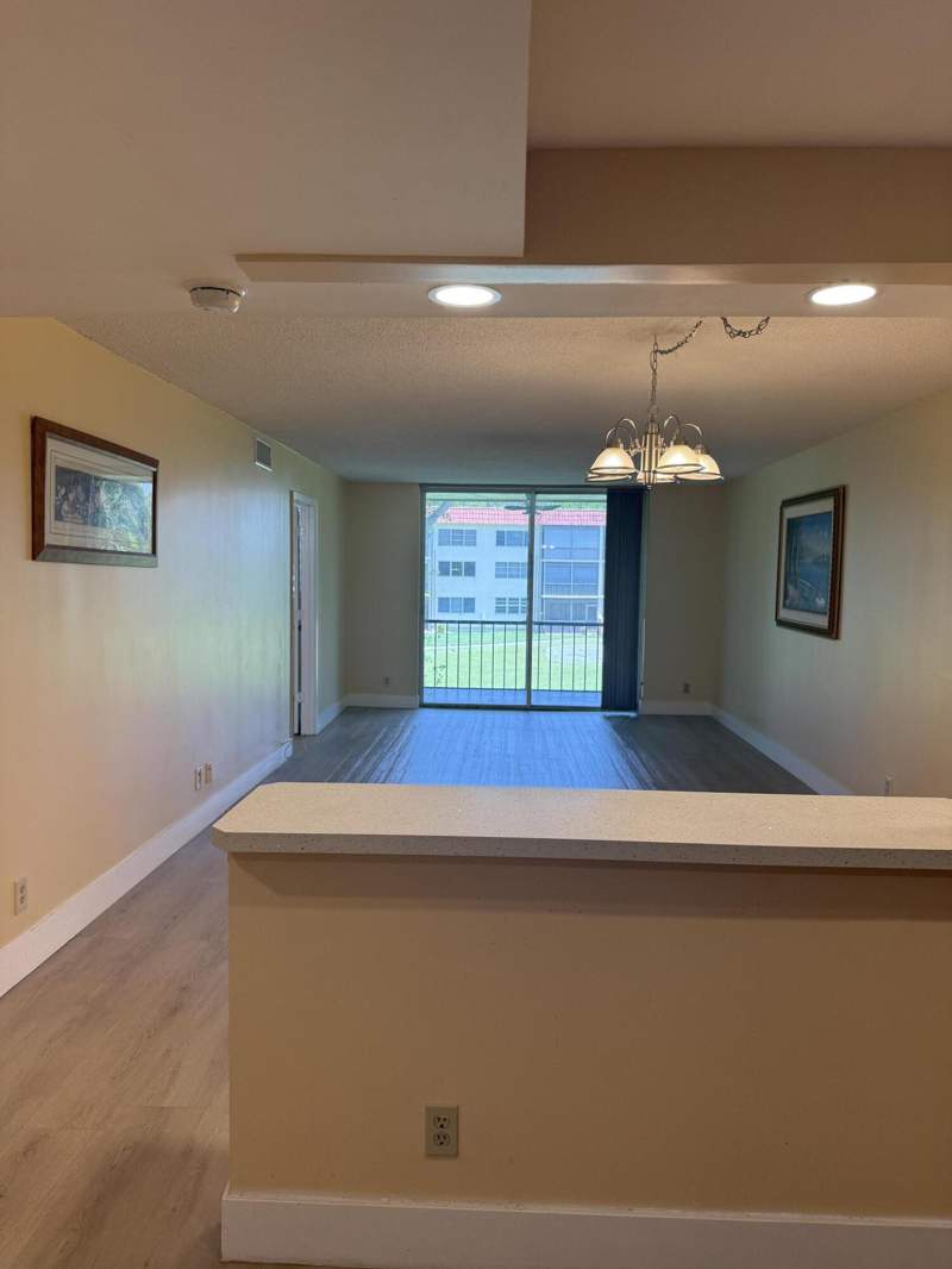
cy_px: 634
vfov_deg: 71.6
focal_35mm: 24
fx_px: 880
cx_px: 476
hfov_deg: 56.8
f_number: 1.78
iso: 125
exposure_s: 1/240
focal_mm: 6.76
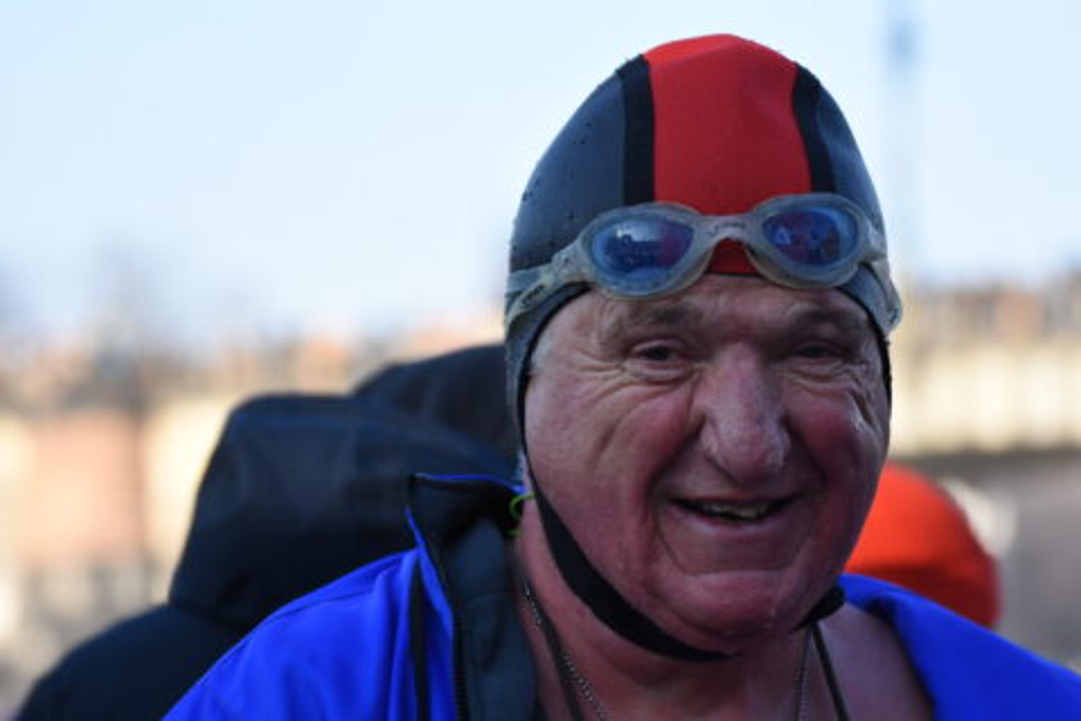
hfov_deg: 13.7
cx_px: 540
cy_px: 360
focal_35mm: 150
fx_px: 4504
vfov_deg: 9.1
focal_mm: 100
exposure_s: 1/1000
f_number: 4.2
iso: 400
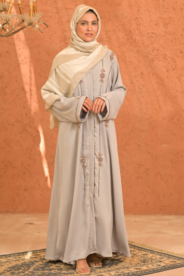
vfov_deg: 22.6
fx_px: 691
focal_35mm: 90
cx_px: 88
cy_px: 133
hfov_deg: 15.2
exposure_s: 1/200
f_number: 7.1
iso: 200
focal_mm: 85
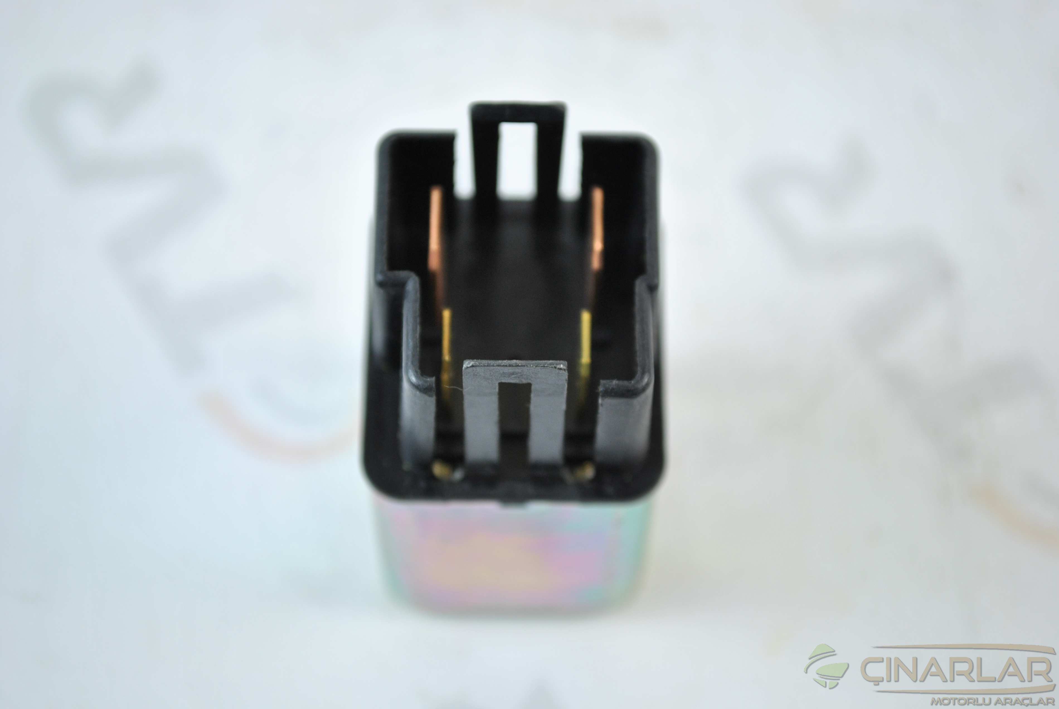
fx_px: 2121
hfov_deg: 28.0
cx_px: 530
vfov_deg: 19.0
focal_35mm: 72
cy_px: 354
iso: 200
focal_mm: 48
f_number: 5.6
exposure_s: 1/25
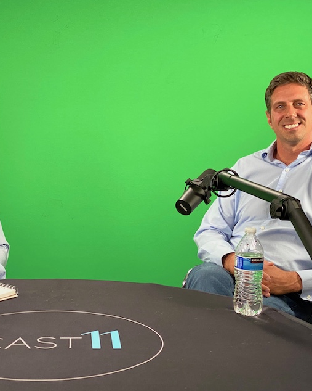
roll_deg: -1.4
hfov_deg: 22.4
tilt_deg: -6.4
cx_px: 105
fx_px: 785
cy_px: 196
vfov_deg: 27.9
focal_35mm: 68
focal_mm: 6
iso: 160
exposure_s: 1/83
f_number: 2
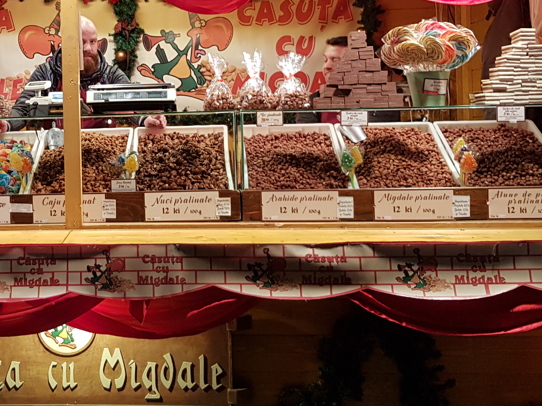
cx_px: 87
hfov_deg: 30.7
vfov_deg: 23.9
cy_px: 132
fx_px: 955
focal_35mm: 61
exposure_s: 1/50
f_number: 1.7
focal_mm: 4.2
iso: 100
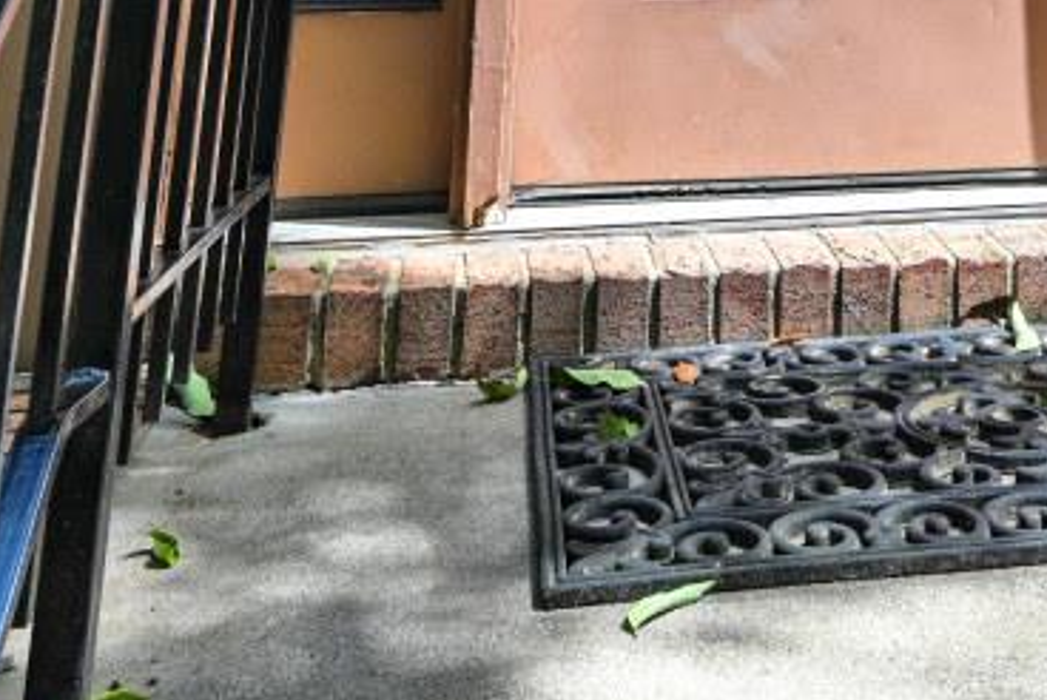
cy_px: -629
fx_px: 1659
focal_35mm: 57
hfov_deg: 33.7
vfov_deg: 17.9
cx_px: 873
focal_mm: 14
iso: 140
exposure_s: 1/250
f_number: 5.6
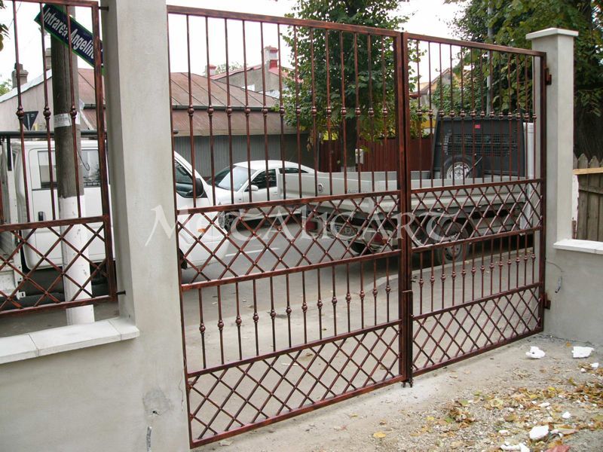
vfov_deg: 39.7
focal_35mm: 36
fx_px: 627
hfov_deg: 51.4
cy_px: 226
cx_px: 302
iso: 50
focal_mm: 6
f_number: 2.8
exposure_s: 1/60
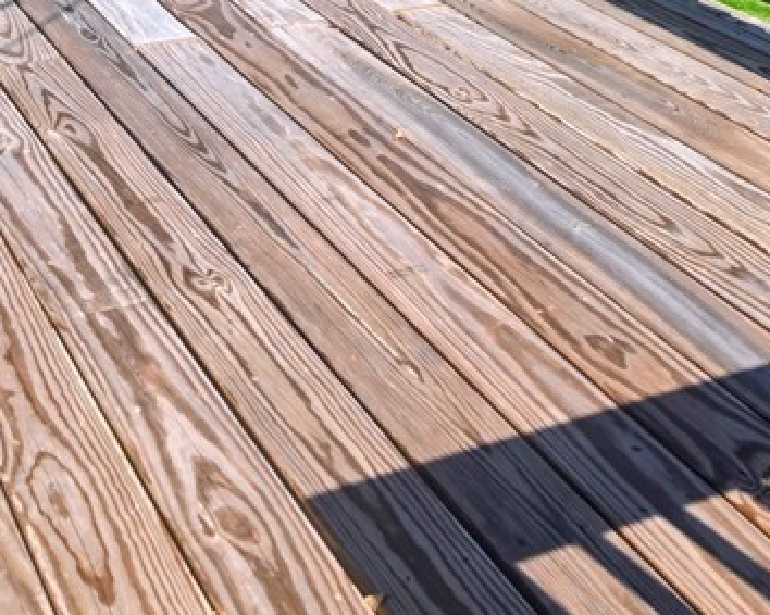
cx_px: 350
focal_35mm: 65
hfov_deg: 29.1
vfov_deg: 21.7
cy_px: -137
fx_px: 1481
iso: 64
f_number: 1.4
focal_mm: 6.5
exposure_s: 1/4055
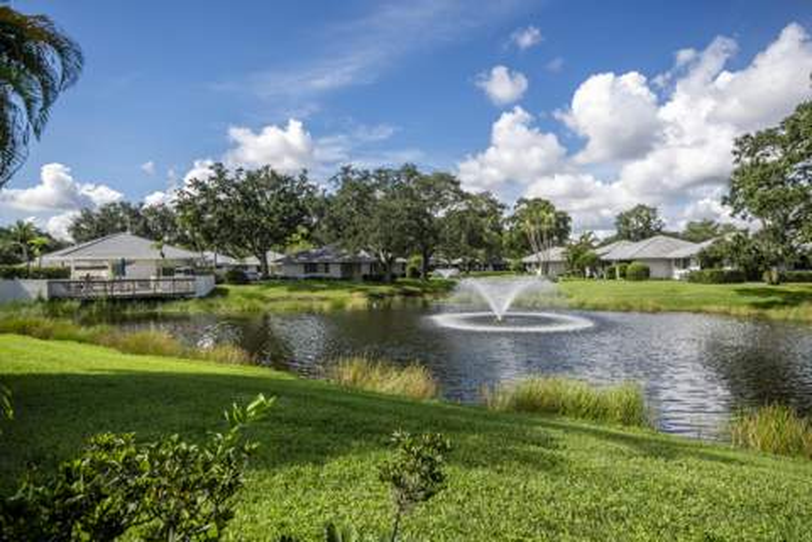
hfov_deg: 81.2
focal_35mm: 21
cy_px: 271
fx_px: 474
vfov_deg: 59.5
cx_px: 406
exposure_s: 1/320
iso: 100
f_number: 8
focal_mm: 14
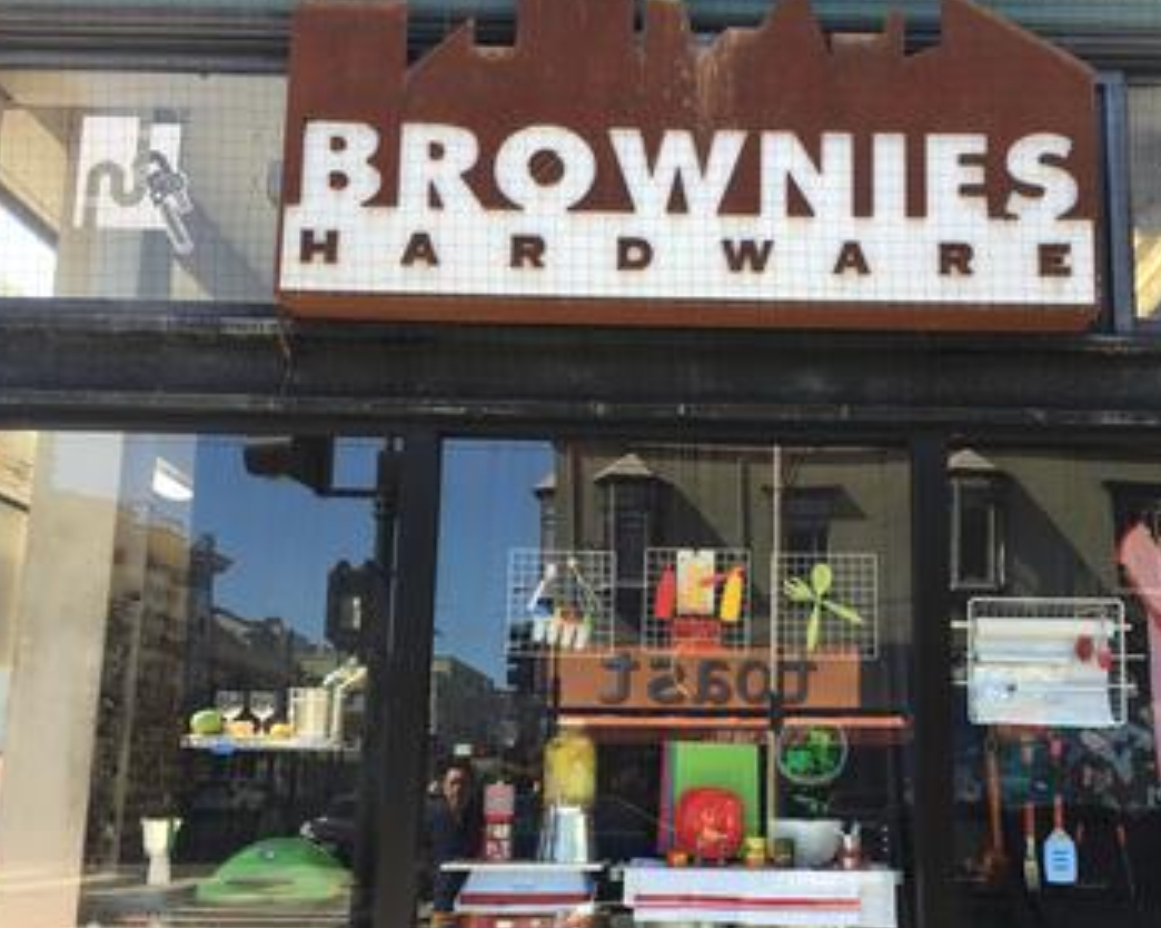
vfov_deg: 38.9
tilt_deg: +9.7
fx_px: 1305
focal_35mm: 38
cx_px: 732
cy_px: 561
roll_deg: -1.4
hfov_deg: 47.5
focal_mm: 4.15
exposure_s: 1/287
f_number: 2.2
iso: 25
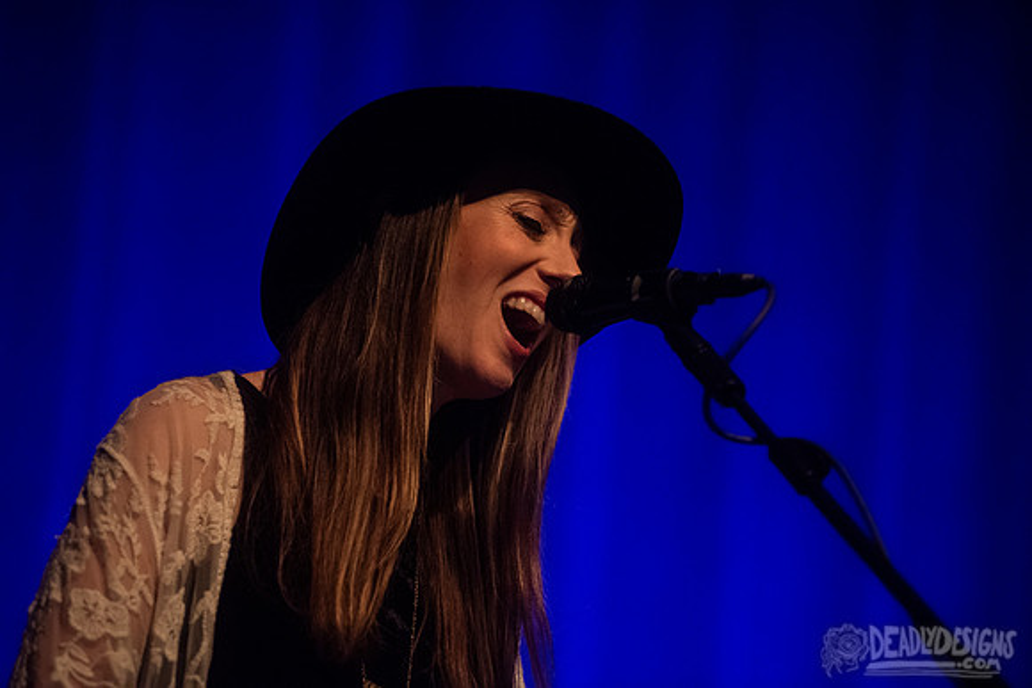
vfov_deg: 6.9
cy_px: 344
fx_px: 5734
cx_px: 516
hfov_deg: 10.3
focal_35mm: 200
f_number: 3.2
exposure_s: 1/125
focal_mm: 200
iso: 2500
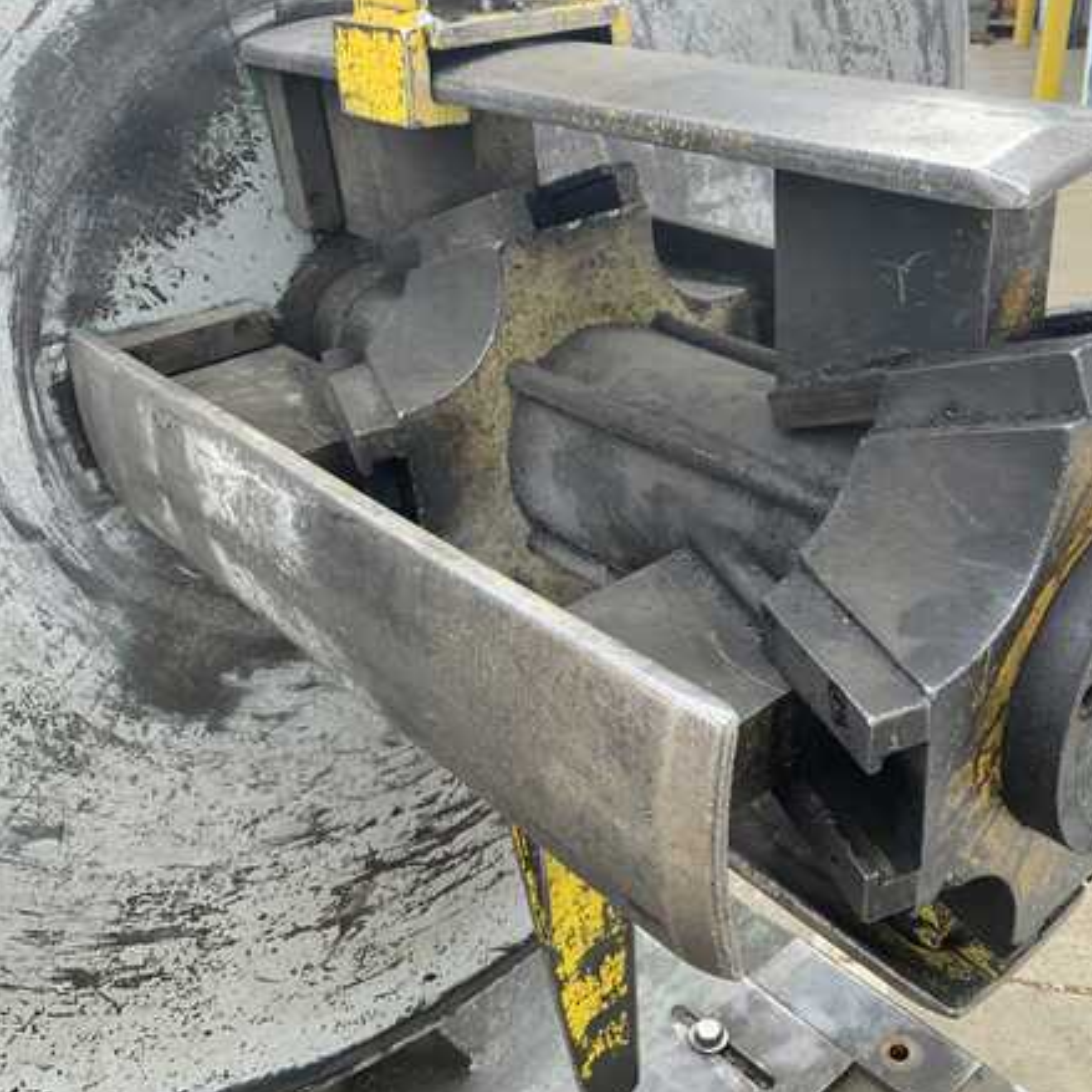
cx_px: 701
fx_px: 1249
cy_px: 550
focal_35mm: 35
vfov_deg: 47.2
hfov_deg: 46.7
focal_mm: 3
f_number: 1.8
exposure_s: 1/175
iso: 16
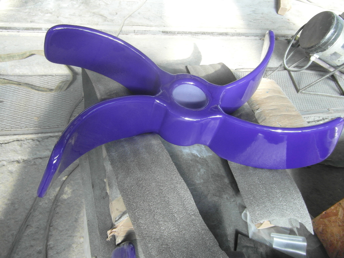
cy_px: 129
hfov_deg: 71.6
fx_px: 239
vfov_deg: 56.8
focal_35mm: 24
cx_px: 172
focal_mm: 4
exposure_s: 1/30
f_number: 3.2
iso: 200
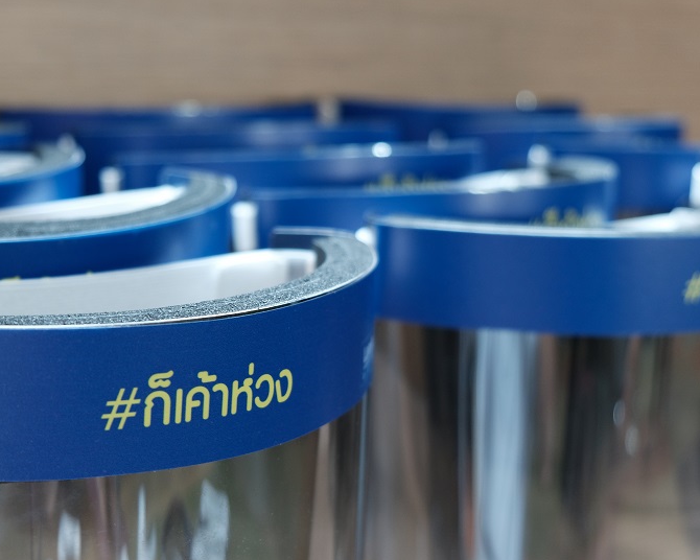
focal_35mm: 63
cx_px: 305
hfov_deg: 30.0
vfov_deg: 24.2
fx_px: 1305
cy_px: 326
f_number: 3.6
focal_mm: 30.2
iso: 640
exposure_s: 1/18
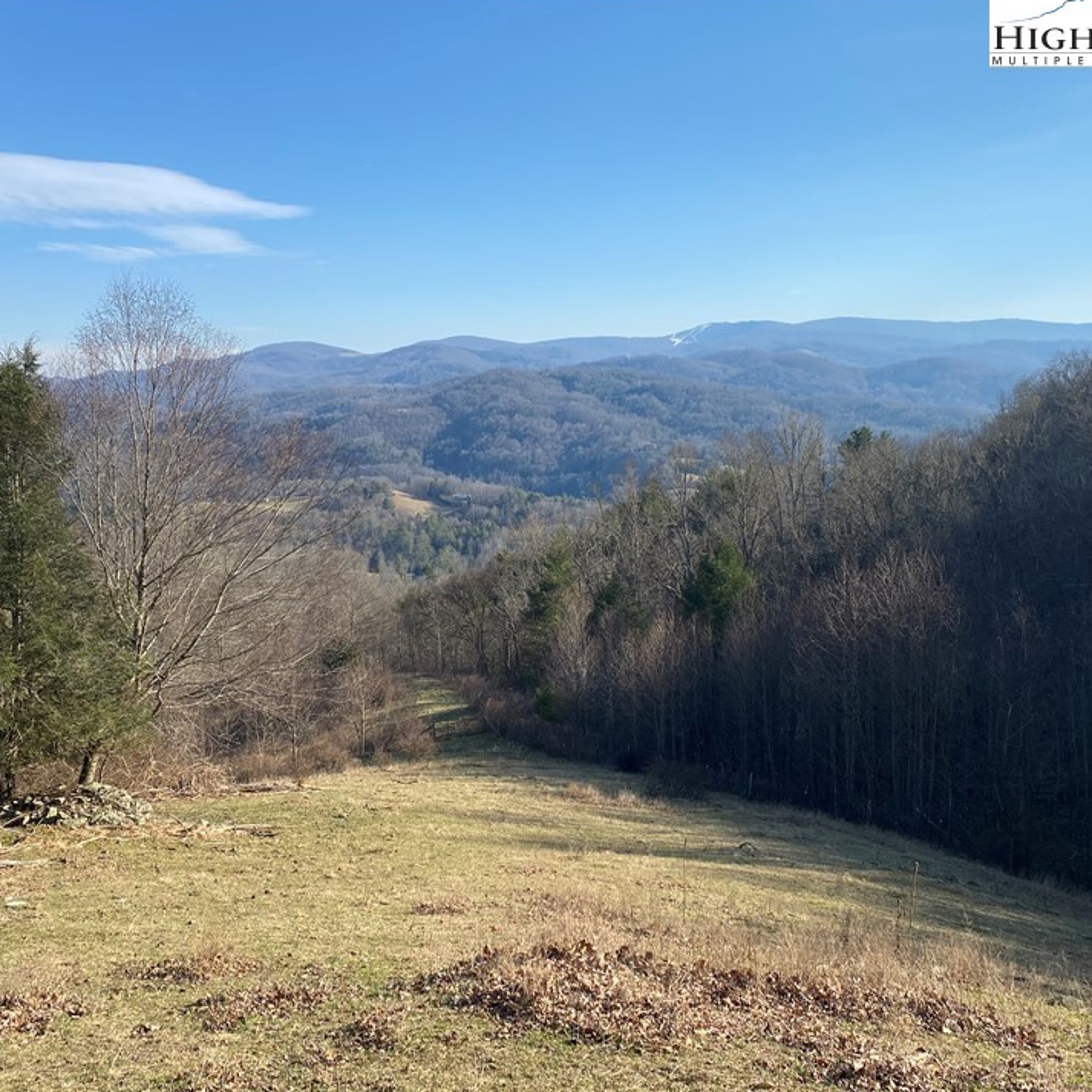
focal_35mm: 33
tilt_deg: -7.9
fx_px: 1178
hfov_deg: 49.7
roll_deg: +0.4
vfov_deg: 49.7
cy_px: 577
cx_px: 518
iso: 32
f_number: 1.8
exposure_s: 1/2028
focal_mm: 4.25
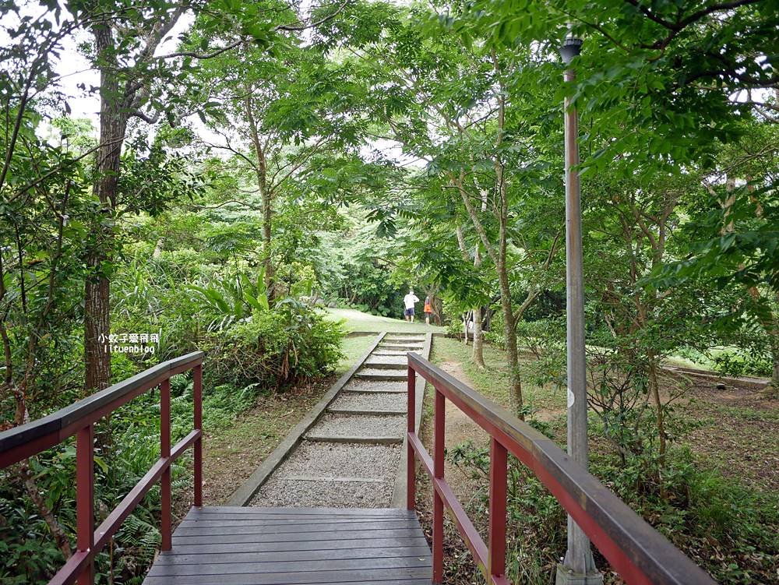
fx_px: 630
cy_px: 292
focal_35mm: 28
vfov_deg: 49.8
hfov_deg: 63.4
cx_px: 390
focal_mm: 14
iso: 200
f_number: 2.5
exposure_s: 1/80
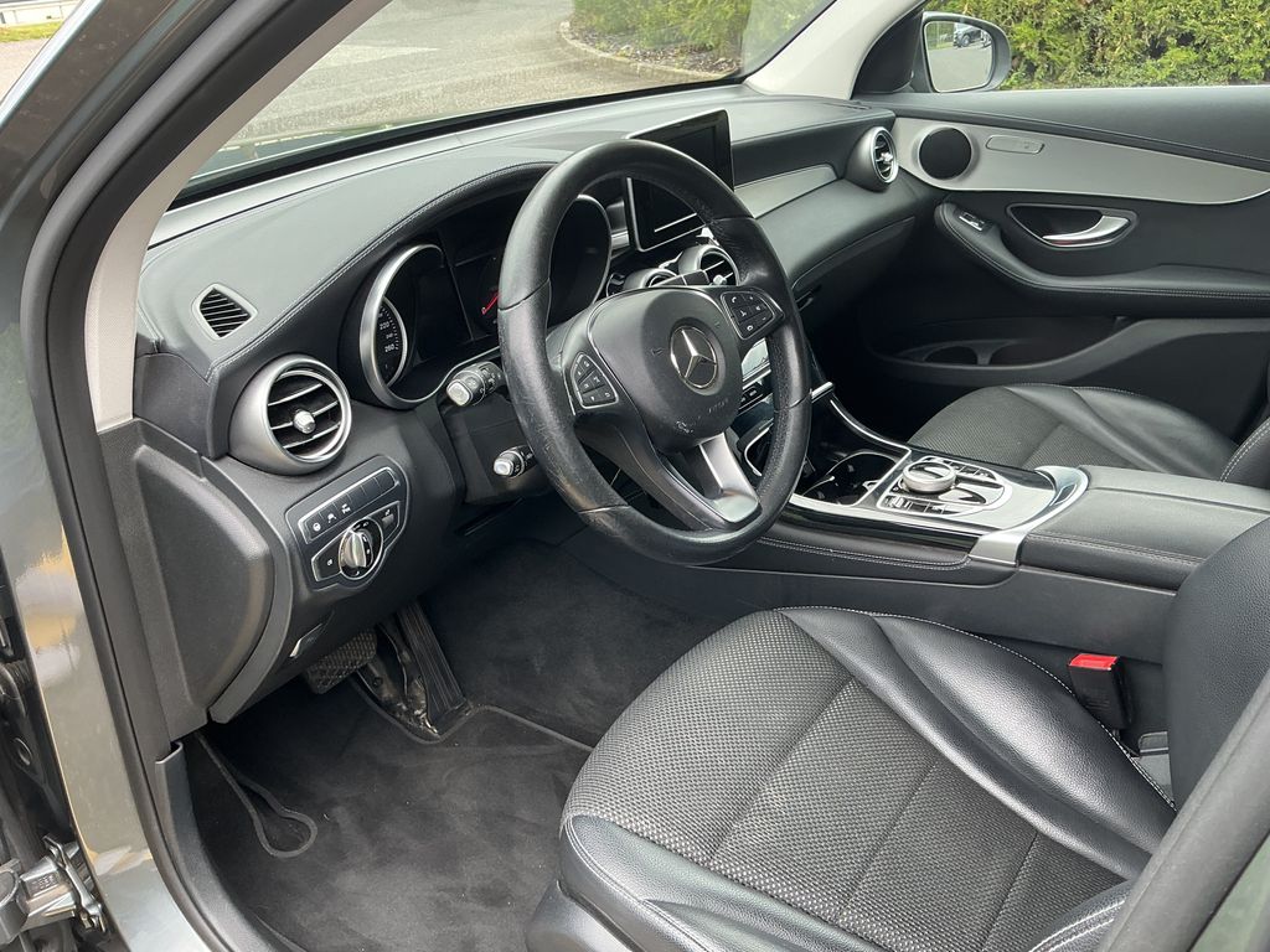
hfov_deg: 61.7
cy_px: 476
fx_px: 1064
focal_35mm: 29
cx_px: 635
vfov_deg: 48.2
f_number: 1.8
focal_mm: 3
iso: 50
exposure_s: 1/120
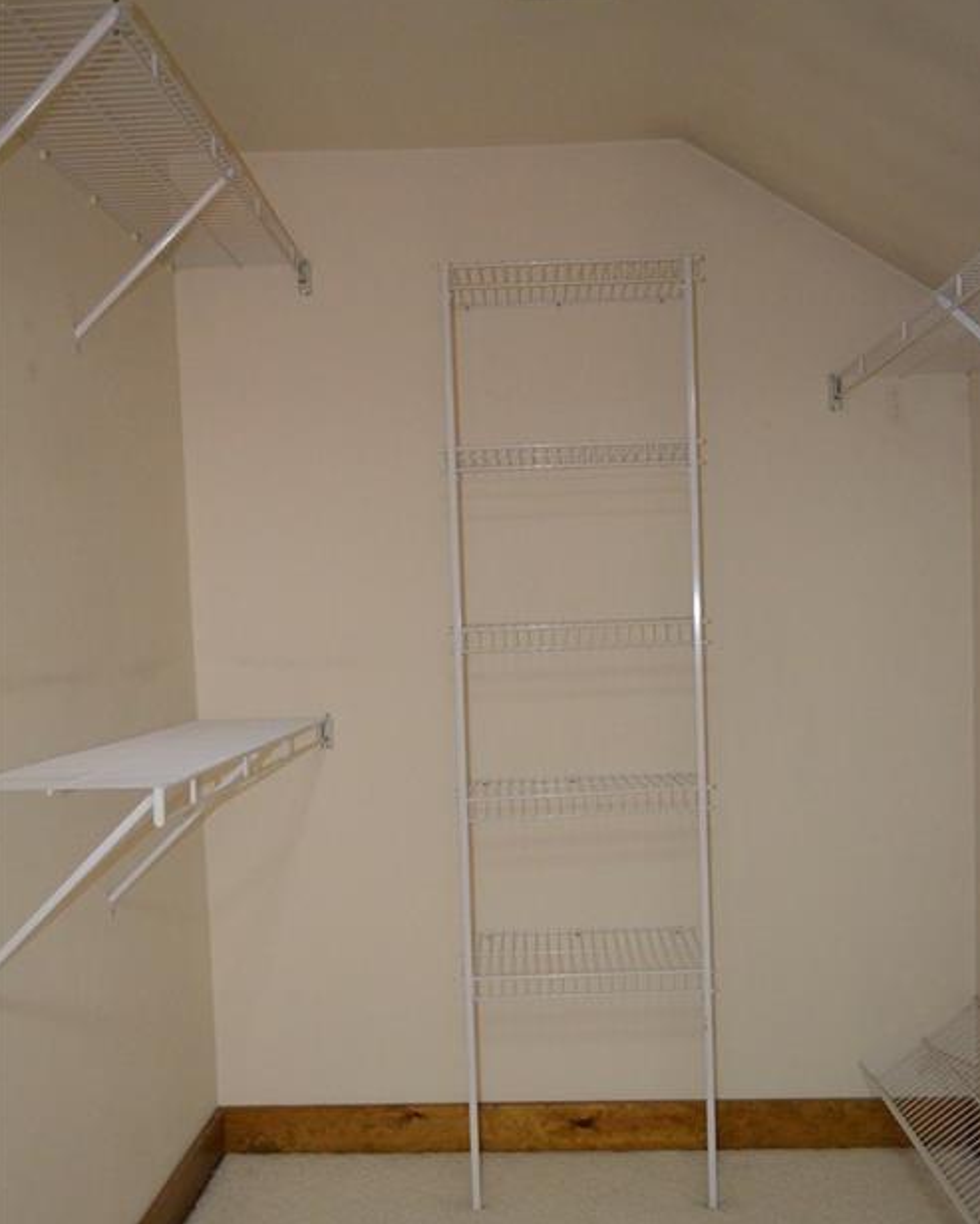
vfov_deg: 51.3
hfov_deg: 42.2
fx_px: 1269
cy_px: 719
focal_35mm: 35
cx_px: 497
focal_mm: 20
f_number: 3.8
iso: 3200
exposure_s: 1/60
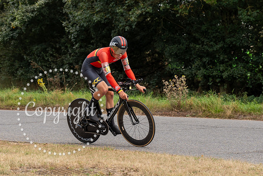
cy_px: 75
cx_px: 115
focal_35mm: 125
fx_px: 915
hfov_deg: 16.3
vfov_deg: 11.0
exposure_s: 1/1000
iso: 400
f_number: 4
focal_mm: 70
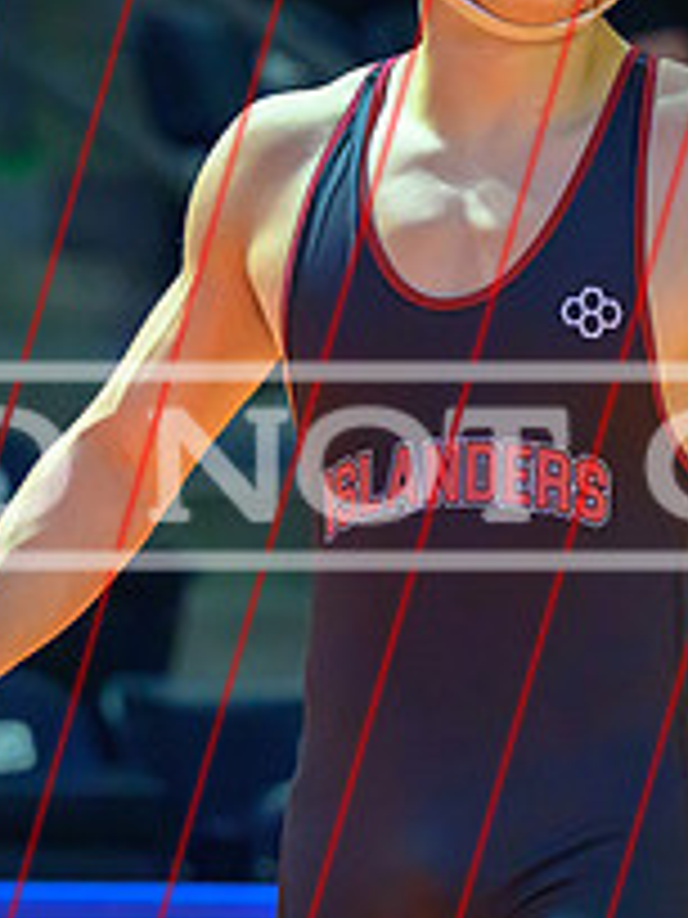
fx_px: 11925
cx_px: 603
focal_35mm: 450
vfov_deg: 4.4
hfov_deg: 3.3
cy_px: 514
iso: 5000
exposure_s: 1/800
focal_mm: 125
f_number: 2.8
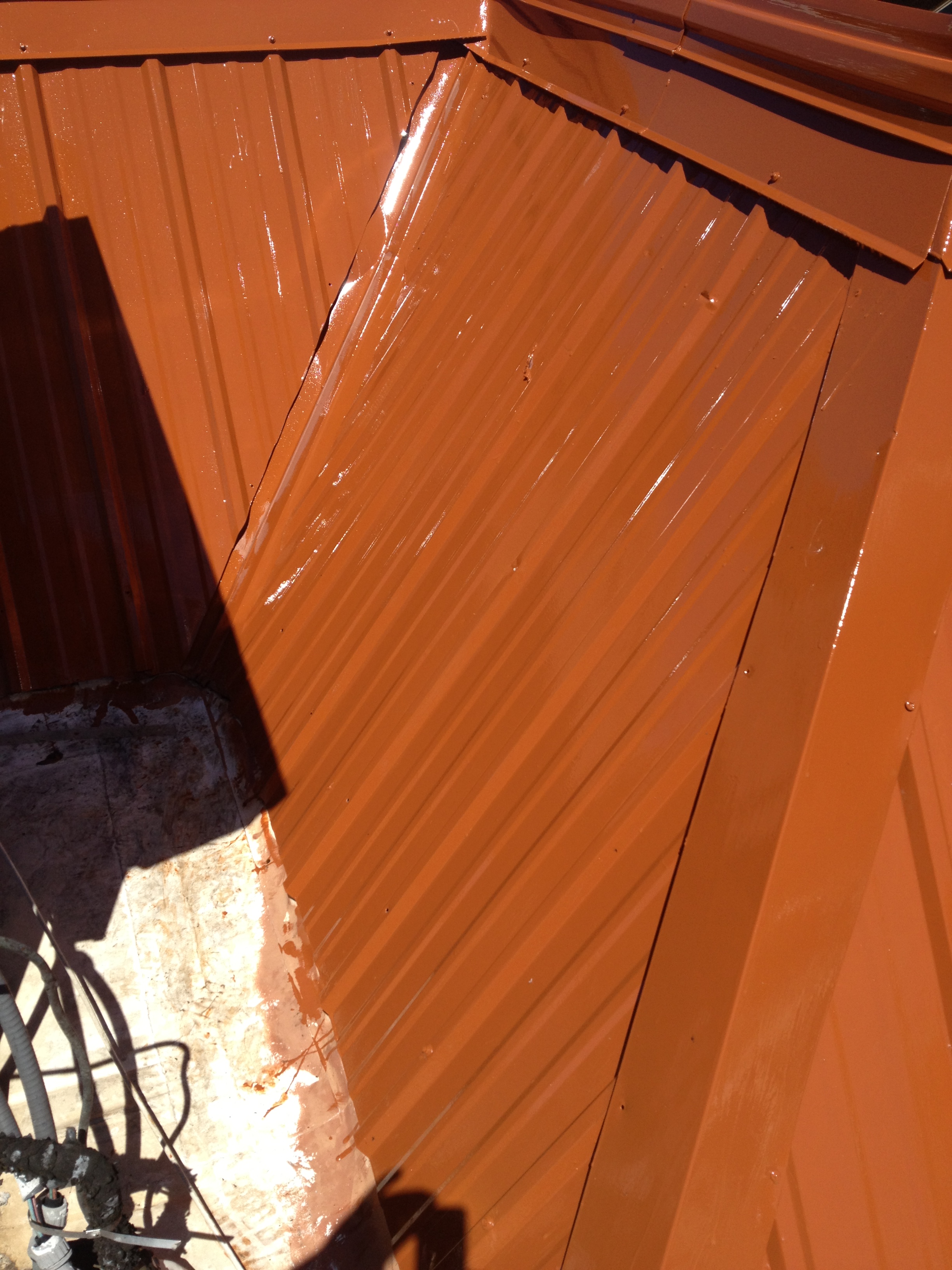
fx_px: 1283
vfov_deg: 52.6
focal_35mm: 35
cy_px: 635
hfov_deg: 40.7
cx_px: 476
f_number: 2.4
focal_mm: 4.28
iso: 50
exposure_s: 1/2045
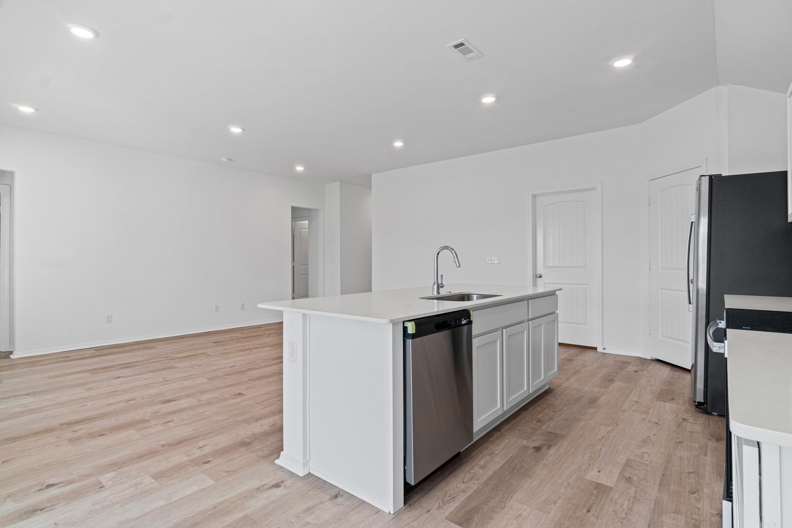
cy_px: 264
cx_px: 396
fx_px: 396
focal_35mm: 18
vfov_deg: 67.4
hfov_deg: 90.0
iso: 250
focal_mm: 12
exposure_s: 1/8
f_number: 9
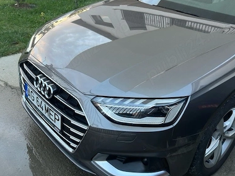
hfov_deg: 49.0
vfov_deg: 37.2
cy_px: 54
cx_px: 114
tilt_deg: -23.4
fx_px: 258
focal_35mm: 38
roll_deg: -2.7
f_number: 1.78
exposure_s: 1/80
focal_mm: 6.86
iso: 125
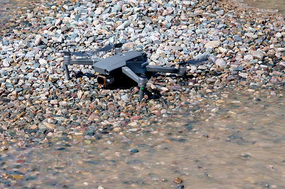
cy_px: 94
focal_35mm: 120
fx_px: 948
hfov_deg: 17.1
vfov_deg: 11.4
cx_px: 142
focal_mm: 80
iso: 125
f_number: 5.6
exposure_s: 1/480
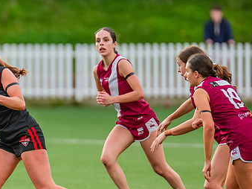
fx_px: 7990
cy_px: 109
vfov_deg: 1.4
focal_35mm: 1098
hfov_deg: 1.8
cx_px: 11
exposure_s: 1/800
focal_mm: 420
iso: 1100
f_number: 4
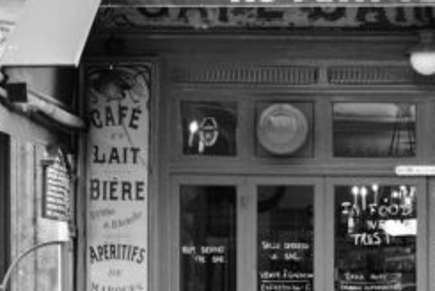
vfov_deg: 12.1
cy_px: 301
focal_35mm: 112
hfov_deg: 17.8
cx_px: 442
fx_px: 1355
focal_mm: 27
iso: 8000
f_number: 8
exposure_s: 1/500
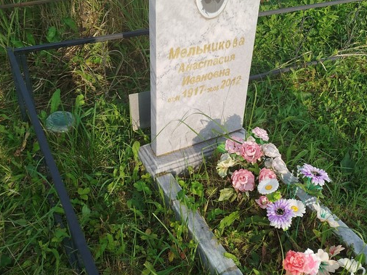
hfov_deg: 48.9
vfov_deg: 37.3
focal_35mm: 38
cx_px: 200
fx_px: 403
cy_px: 89
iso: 50
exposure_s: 1/746
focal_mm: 5.31
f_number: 1.7
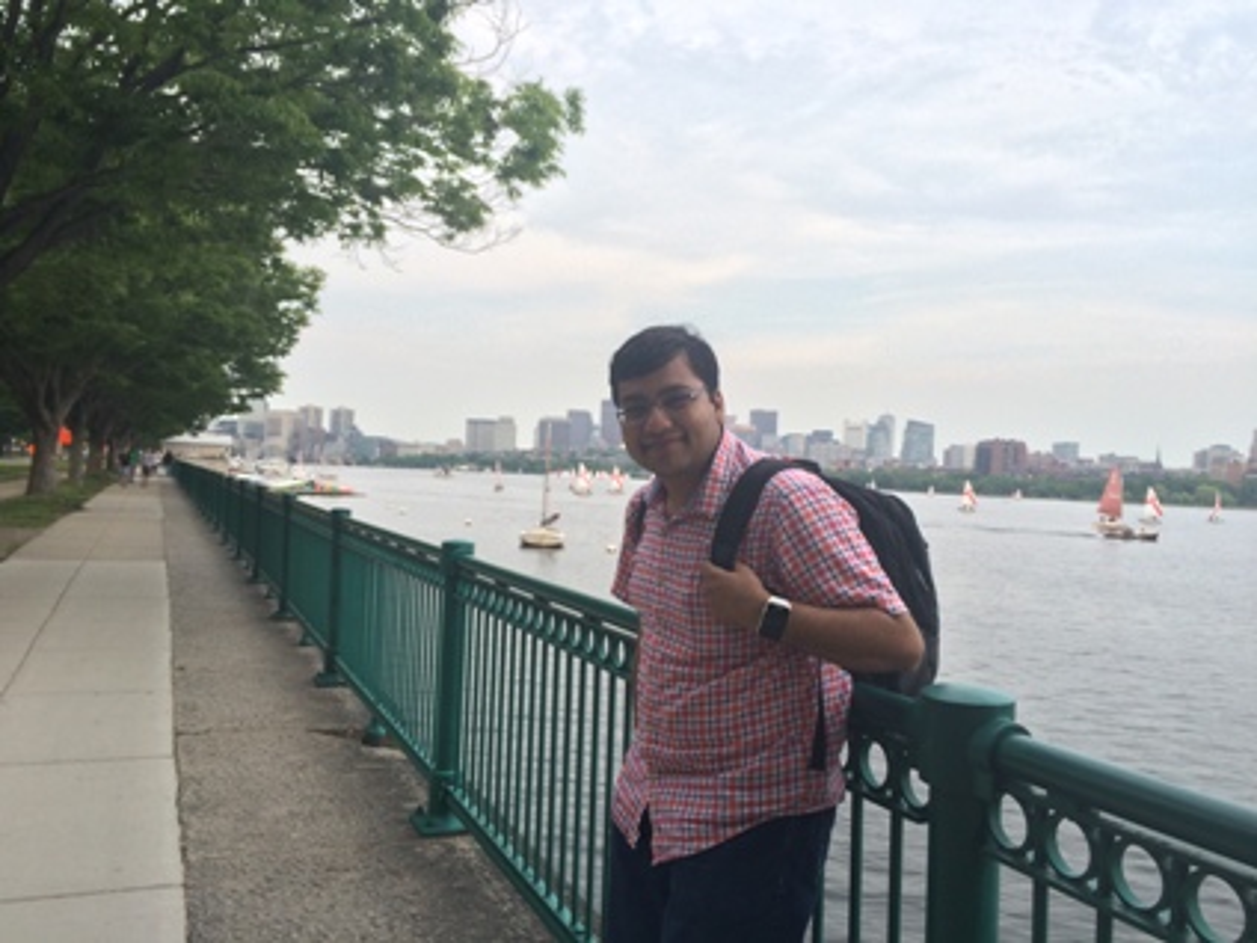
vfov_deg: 48.2
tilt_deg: +1.6
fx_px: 1053
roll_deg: -1.1
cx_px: 628
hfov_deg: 61.7
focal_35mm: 29
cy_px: 472
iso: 32
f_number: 2.2
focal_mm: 4.15
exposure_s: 1/167
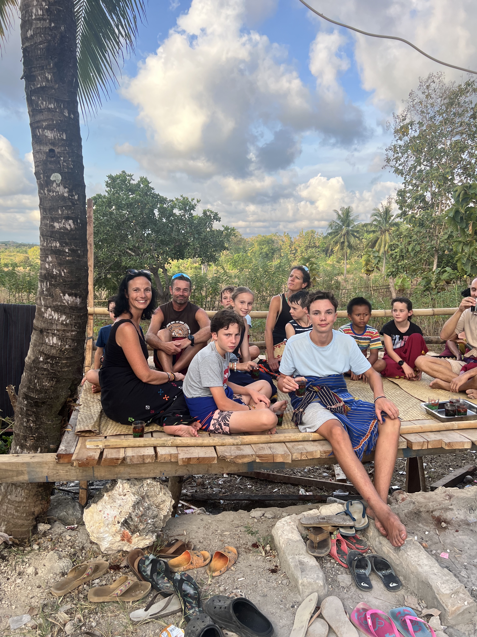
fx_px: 478
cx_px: 238
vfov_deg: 67.3
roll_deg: +0.1
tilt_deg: -7.7
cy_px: 318
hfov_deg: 53.1
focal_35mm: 26
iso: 50
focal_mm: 5.7
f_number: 1.5
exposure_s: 1/666
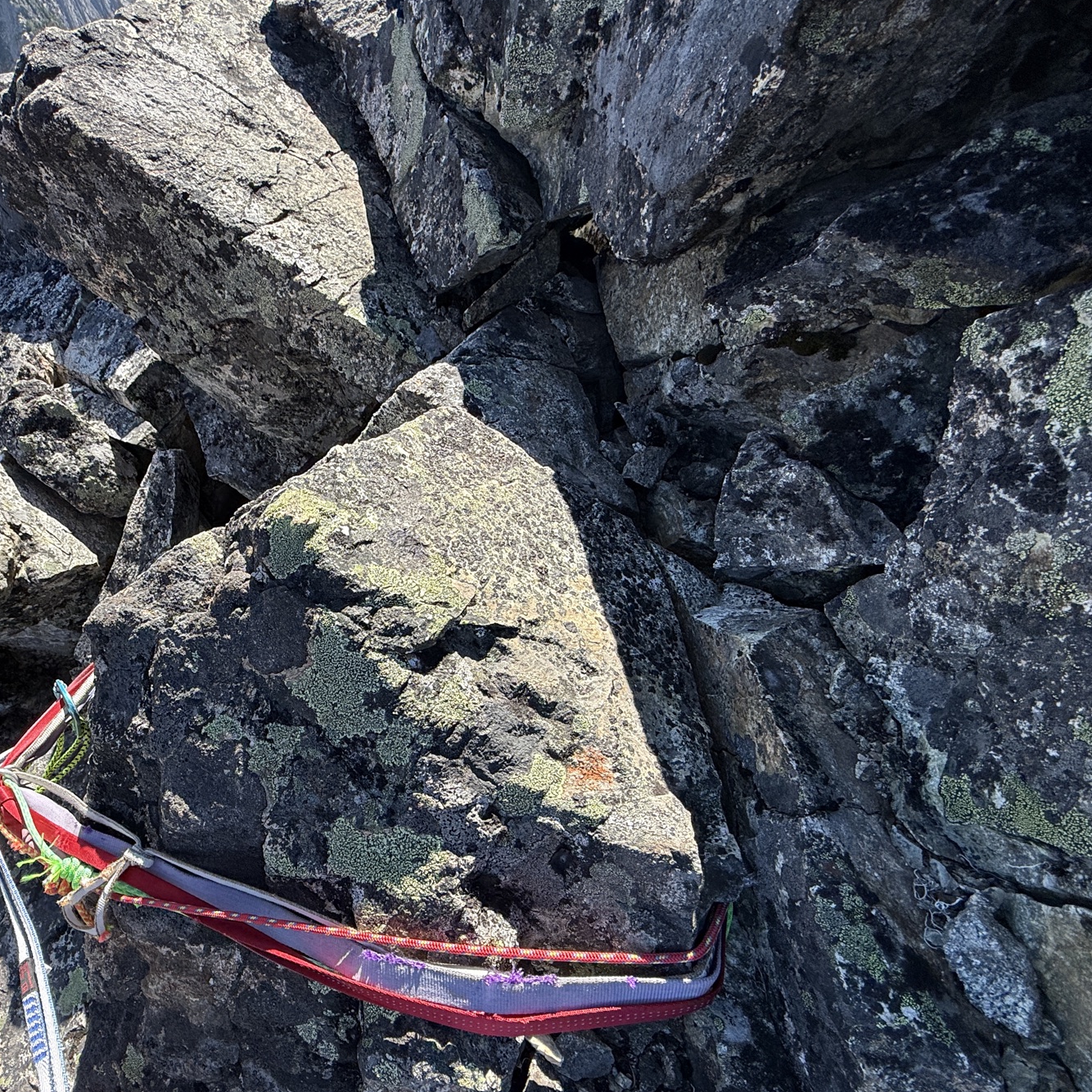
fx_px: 678
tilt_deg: -57.2
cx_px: 321
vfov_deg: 77.4
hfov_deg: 74.0
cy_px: 607
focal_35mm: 19
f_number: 2.2
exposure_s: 1/638
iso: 50
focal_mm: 2.22
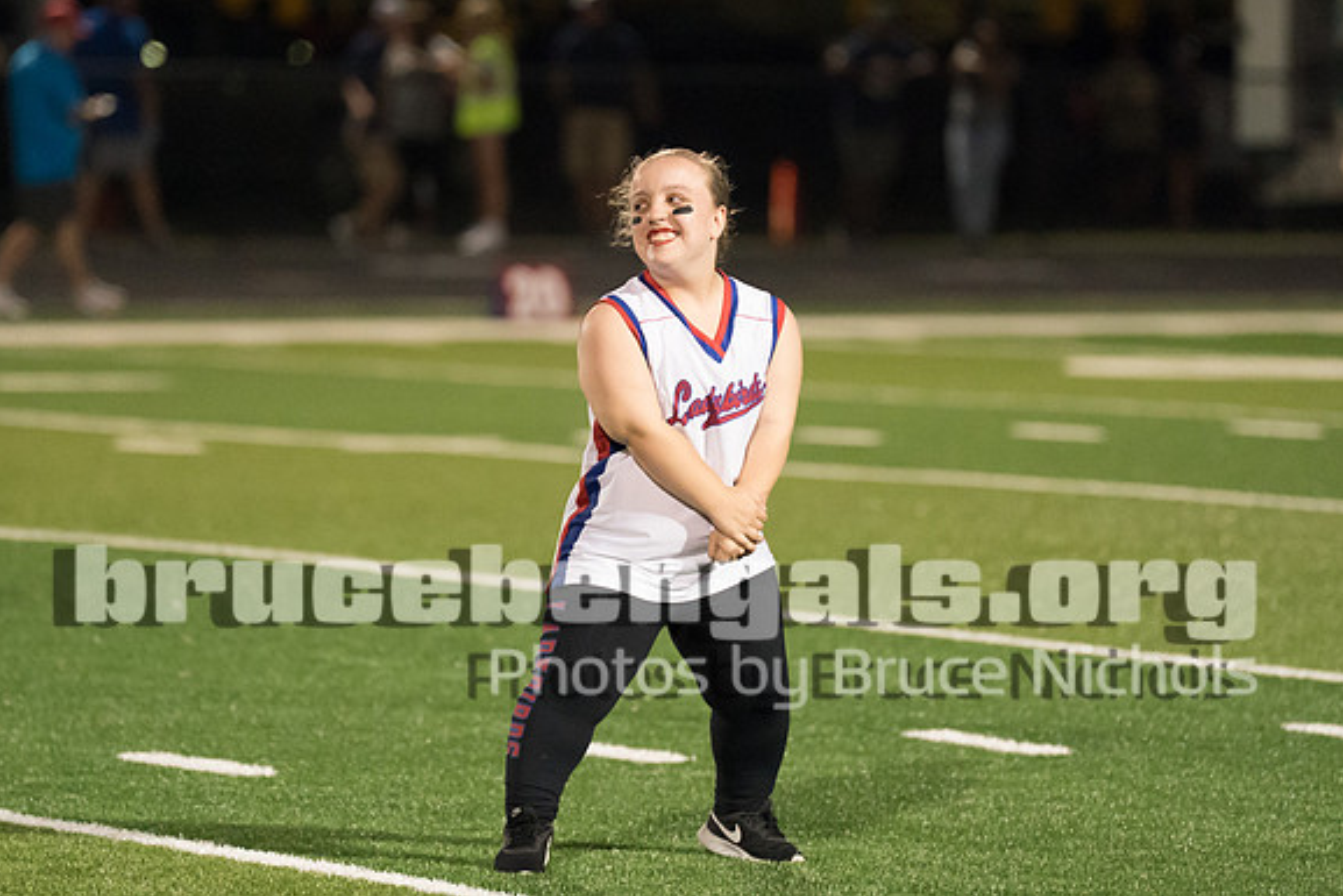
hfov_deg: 6.5
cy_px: 383
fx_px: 11865
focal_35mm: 318
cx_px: 673
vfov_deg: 4.3
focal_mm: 200
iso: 8000
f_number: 2.8
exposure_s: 1/1000
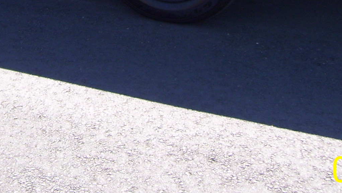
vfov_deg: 10.6
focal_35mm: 110
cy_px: -106
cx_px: 69
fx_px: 998
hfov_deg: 19.3
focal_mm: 6
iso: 80
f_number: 2.7
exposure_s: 1/250
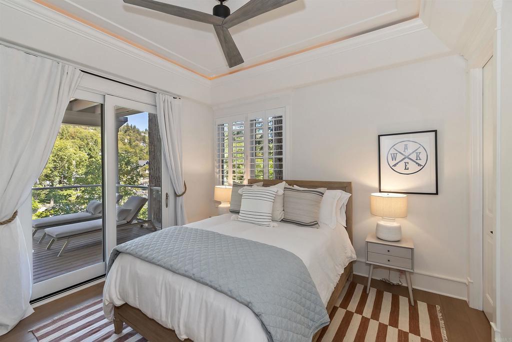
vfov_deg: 77.3
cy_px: 171
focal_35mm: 15
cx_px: 256
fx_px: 213
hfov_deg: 100.4
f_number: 8
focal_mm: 10
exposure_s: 1/30
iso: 400
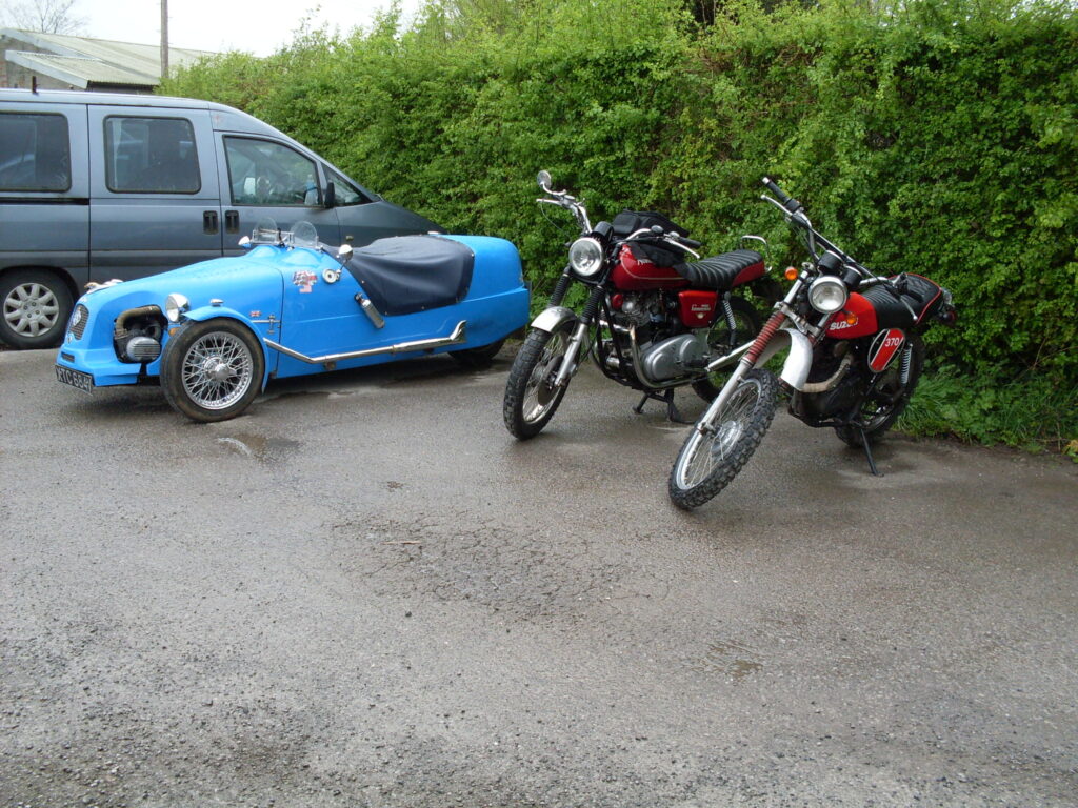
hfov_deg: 49.0
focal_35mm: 38
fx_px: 1183
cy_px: 404
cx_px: 539
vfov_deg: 37.7
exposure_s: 1/350
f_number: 2.8
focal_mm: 6.3
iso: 80
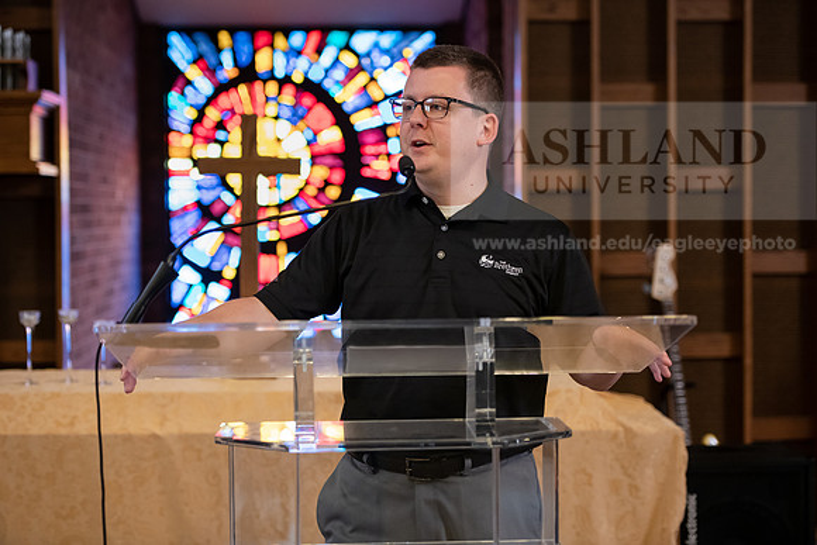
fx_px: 1770
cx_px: 408
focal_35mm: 78
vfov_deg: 17.5
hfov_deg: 26.0
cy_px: 272
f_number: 3.2
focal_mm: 78
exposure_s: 1/160
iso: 2000
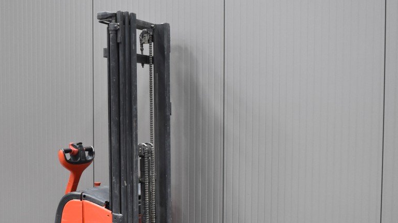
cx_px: 148
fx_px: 622
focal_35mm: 59
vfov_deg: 20.2
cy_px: 169
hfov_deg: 35.3
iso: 1600
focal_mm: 24
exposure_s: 1/50
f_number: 5
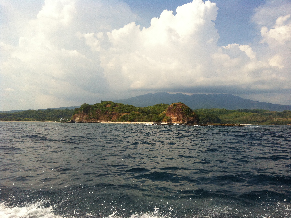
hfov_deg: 52.7
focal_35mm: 35
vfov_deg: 40.6
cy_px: 109
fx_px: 294
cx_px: 146
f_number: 2.8
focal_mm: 3.85
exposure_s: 1/2514
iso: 80
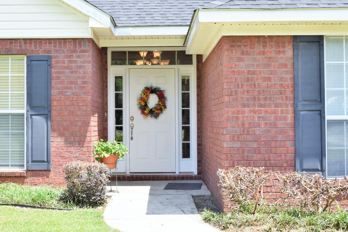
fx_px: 609
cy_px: 104
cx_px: 147
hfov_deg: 31.8
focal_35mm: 63
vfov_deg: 21.6
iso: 100
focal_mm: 32
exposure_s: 1/100
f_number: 8
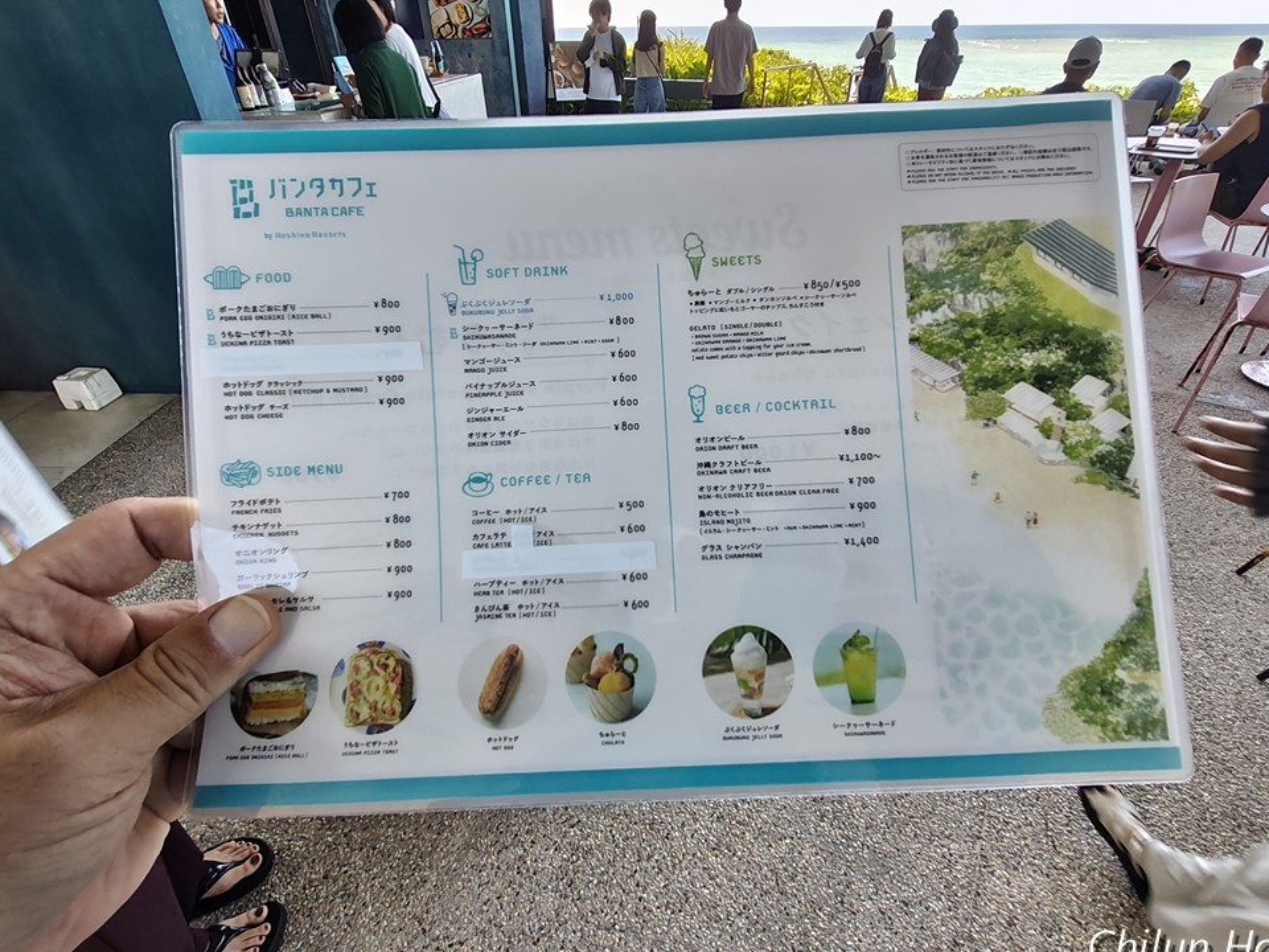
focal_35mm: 16
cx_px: 628
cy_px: 487
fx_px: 587
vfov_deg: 78.1
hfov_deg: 94.5
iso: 64
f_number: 2.2
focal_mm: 1.67
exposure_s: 1/100
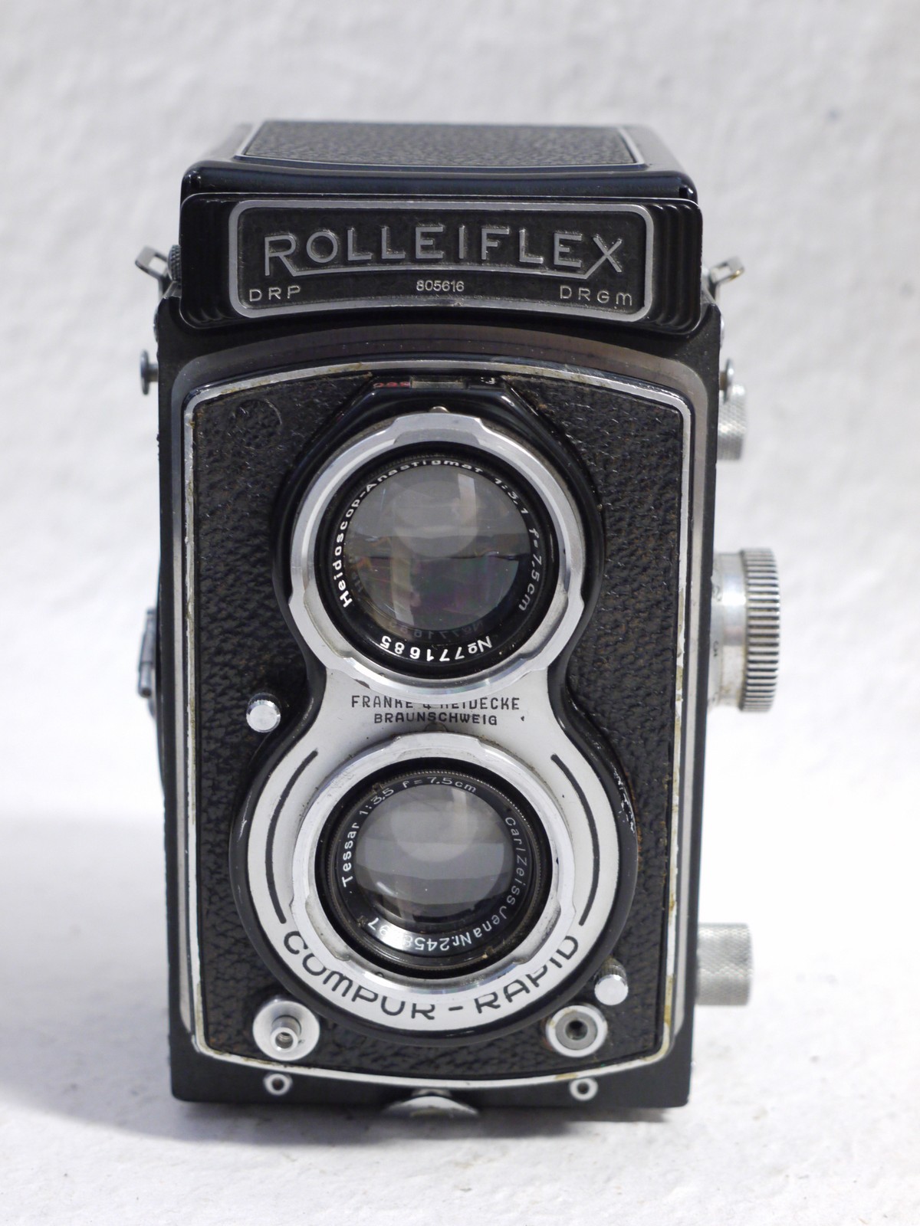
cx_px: 460
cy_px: 613
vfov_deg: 25.0
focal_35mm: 78
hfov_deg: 18.9
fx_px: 2764
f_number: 5.6
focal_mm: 39
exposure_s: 1/10
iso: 800
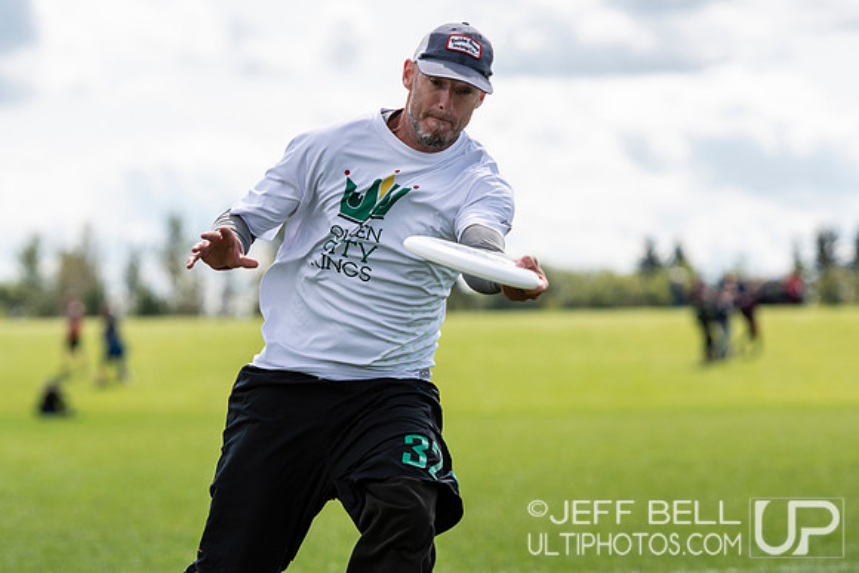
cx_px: 430
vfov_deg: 6.1
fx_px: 5370
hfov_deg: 9.1
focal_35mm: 225
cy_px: 286
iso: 110
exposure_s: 1/1250
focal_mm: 150
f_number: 4
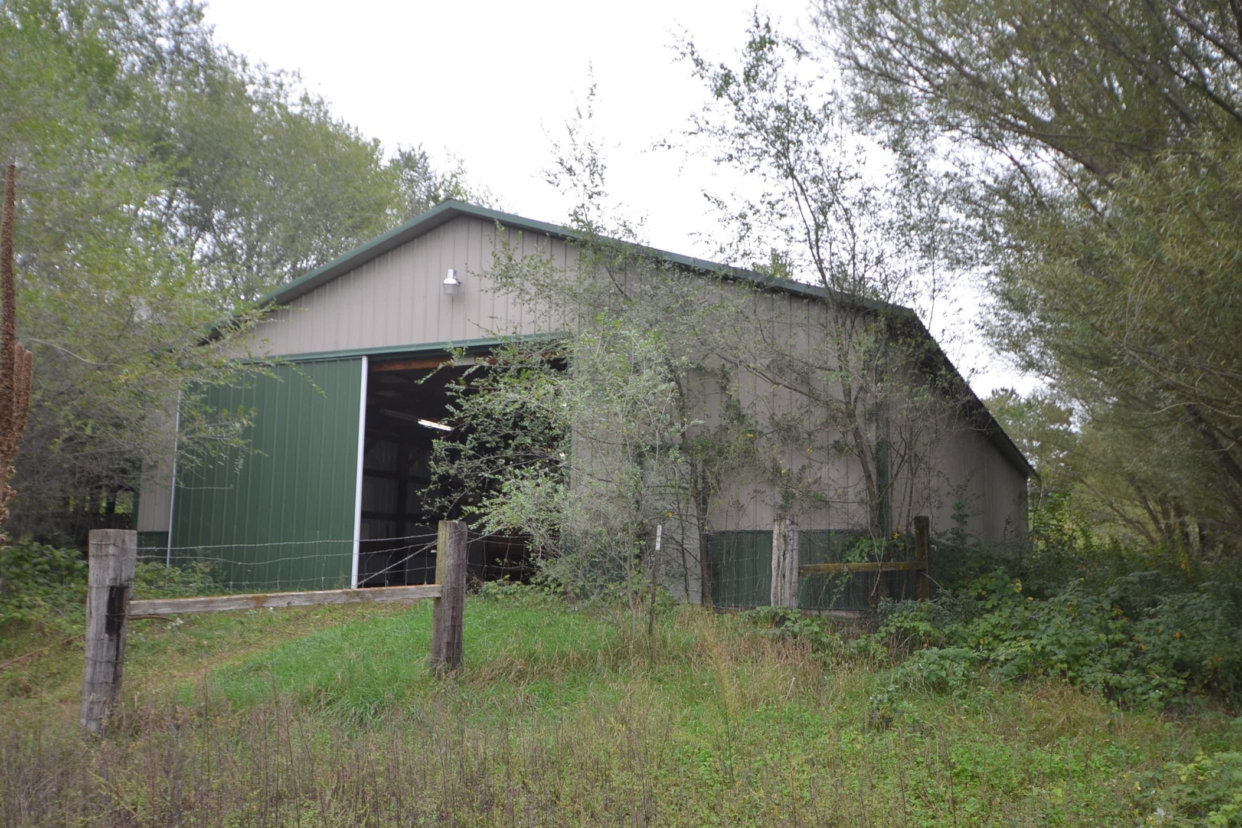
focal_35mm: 31
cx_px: 602
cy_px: 424
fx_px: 1069
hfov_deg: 60.3
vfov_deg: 42.3
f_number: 4.5
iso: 250
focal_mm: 20
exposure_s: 1/200
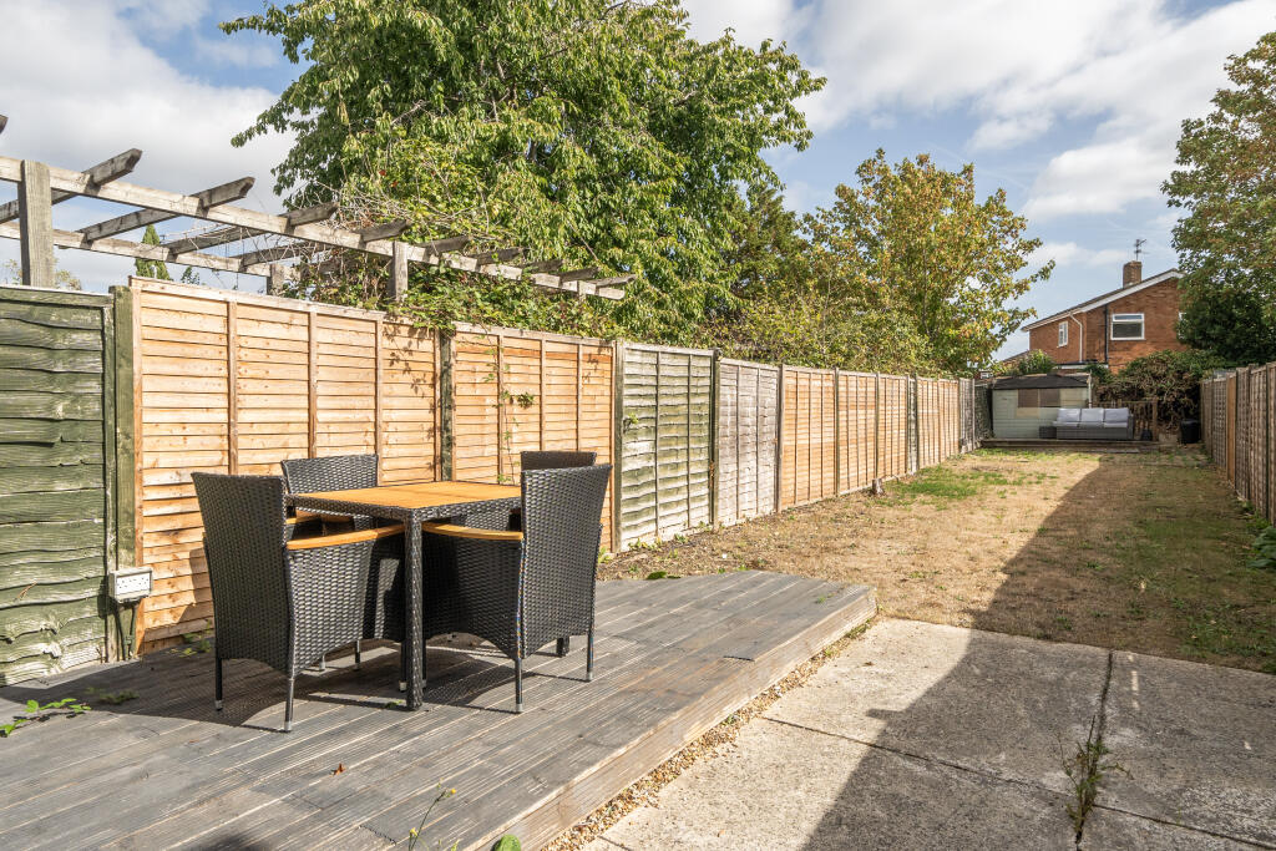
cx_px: 638
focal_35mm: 21
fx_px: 744
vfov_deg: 59.5
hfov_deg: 81.2
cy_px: 426
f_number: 8
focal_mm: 14
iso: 400
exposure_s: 1/800
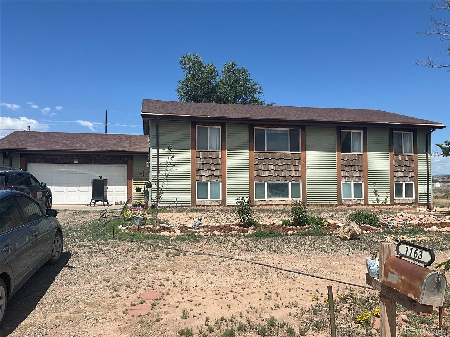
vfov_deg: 48.2
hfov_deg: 61.7
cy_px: 168
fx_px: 377
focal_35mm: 29
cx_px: 225
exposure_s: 1/2801
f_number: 1.8
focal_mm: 3
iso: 25
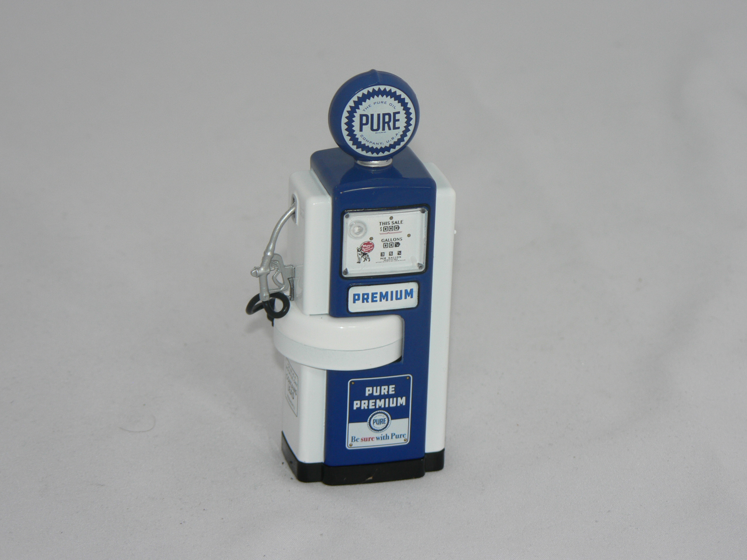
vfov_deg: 9.5
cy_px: 280
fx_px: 3388
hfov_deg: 12.6
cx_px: 374
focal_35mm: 157
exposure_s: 1/60
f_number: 3.3
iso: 80
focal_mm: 26.2
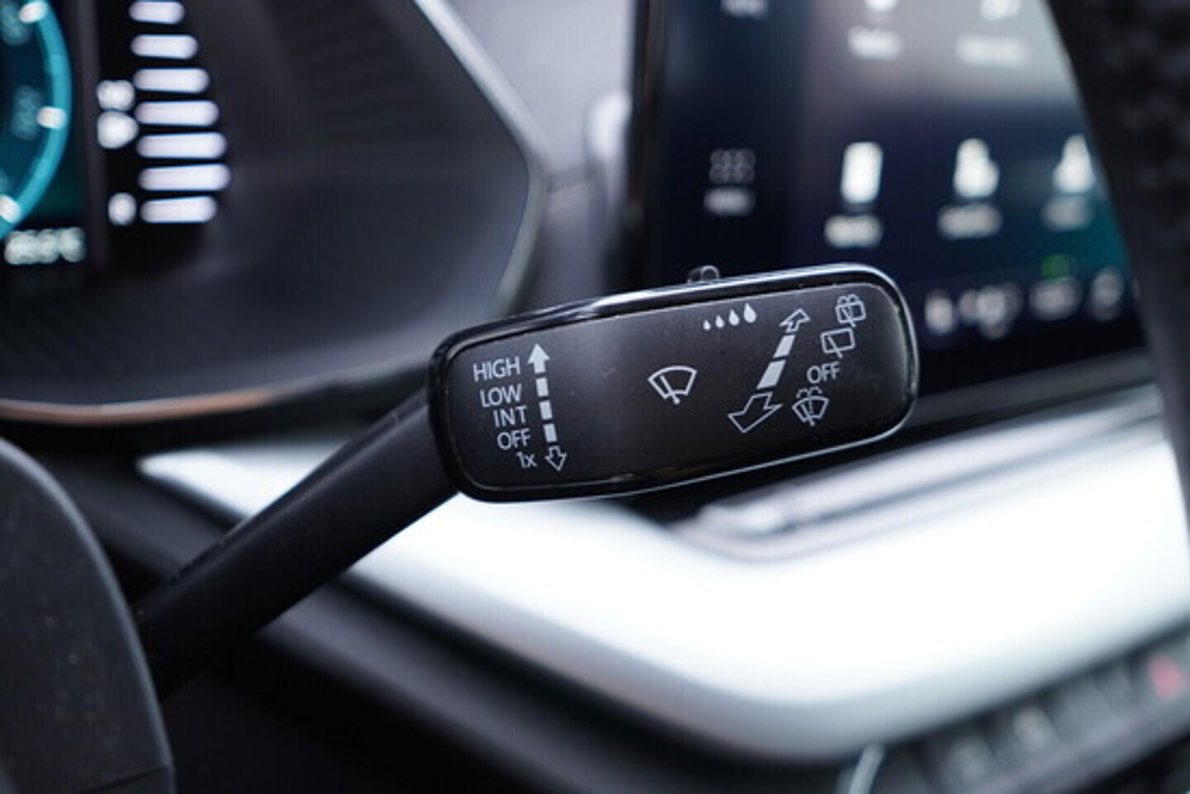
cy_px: 397
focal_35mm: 36
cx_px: 595
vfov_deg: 36.9
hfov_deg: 53.1
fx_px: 1190
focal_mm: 24
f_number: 2.8
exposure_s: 1/40
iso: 400
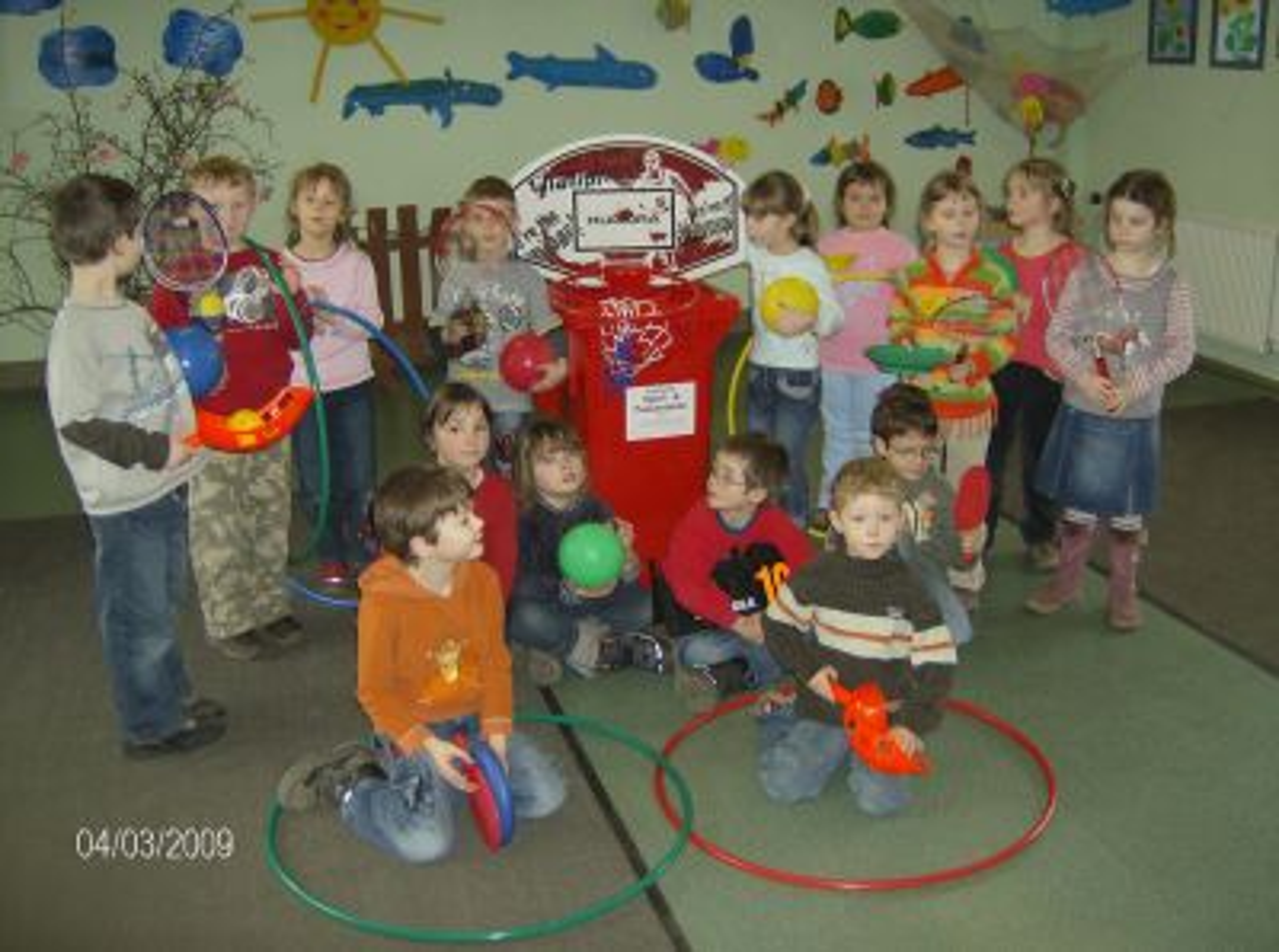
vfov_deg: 39.5
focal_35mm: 36
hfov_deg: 51.5
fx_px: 1327
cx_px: 640
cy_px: 476
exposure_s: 1/60
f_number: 2.8
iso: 200
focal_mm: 6
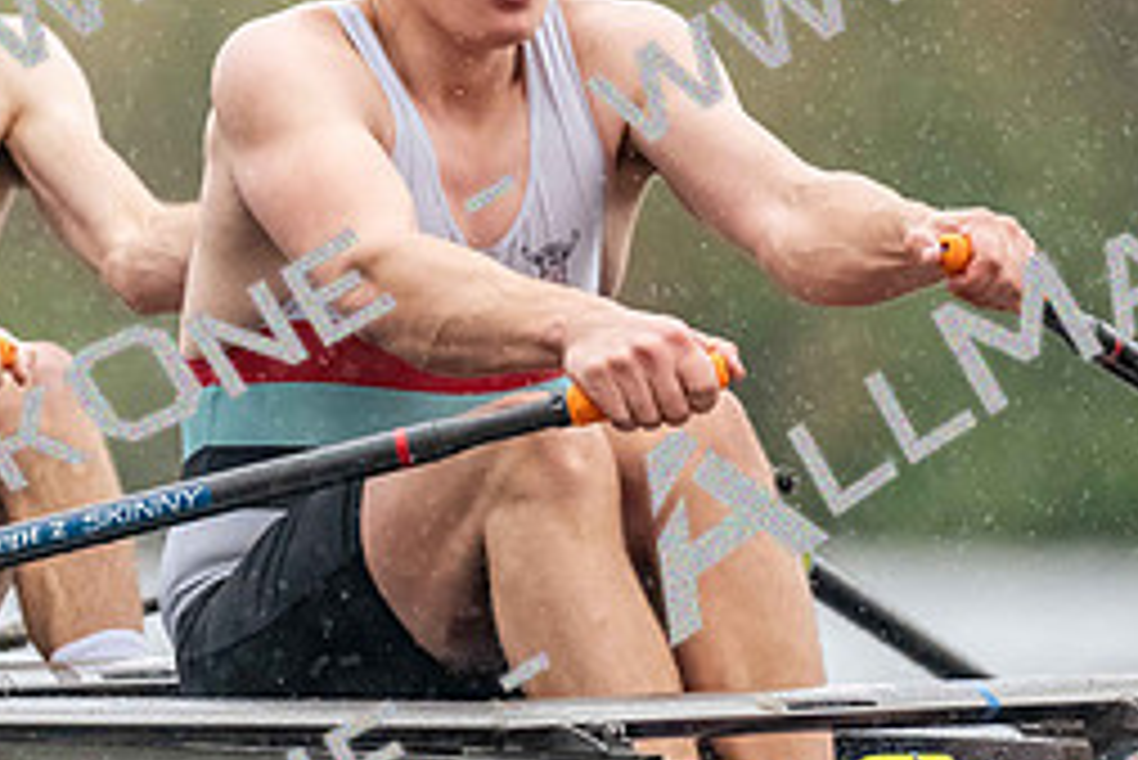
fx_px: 43488
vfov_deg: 1.0
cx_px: 261
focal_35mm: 1375
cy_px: 218
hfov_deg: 1.5
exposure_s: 1/2500
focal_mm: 600
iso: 5600
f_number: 4
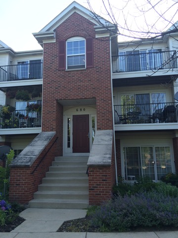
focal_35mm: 29
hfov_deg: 48.2
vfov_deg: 61.7
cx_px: 89
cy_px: 119
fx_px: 199
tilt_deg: +11.6
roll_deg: +0.8
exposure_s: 1/500
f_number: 2.2
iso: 32
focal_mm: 4.15
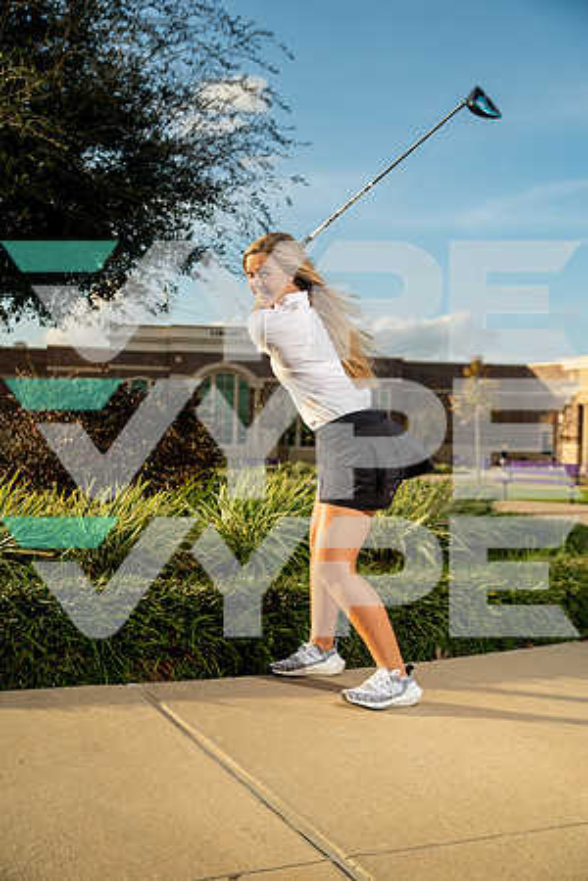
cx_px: 294
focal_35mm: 42
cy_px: 440
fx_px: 1029
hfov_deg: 31.9
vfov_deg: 46.4
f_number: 4
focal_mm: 42
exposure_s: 1/160
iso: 200
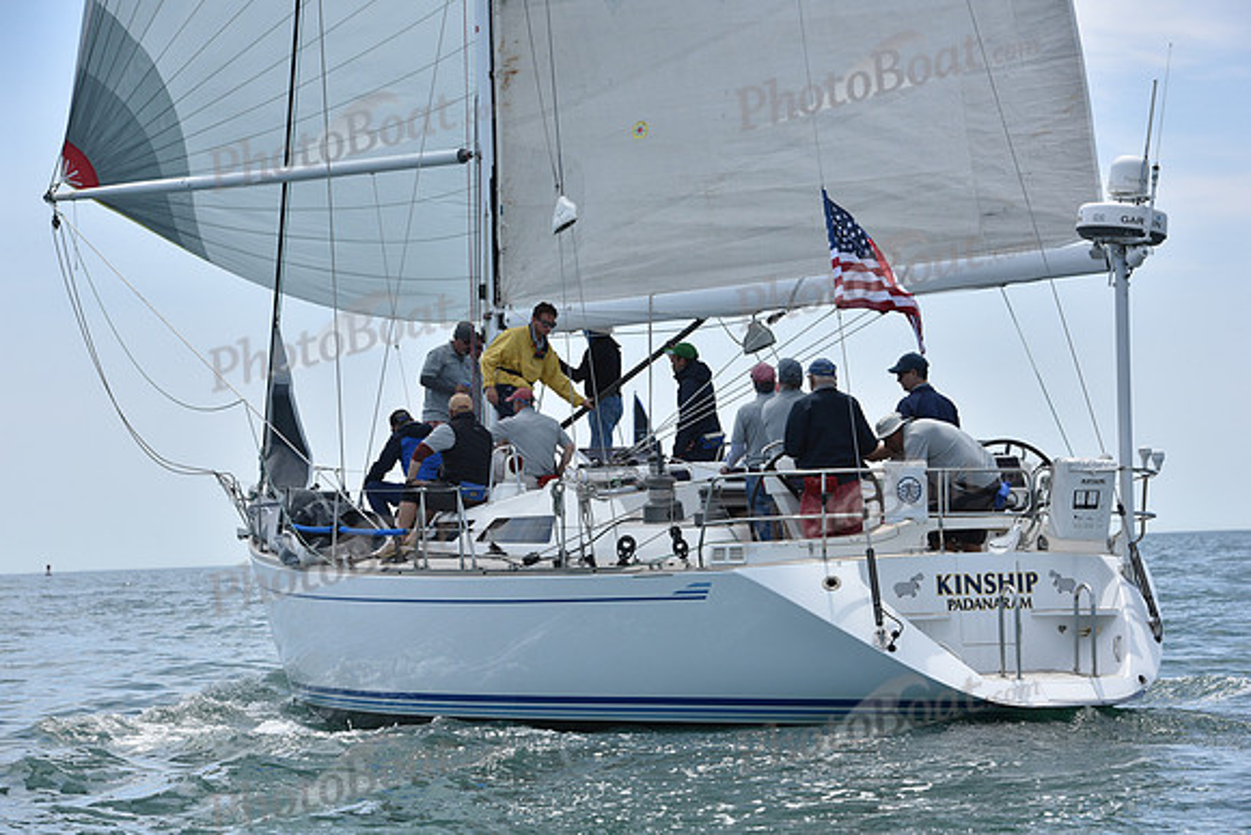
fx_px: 4171
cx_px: 626
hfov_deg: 17.1
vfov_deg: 11.4
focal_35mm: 120
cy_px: 418
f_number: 9
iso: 400
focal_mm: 120
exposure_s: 1/1250
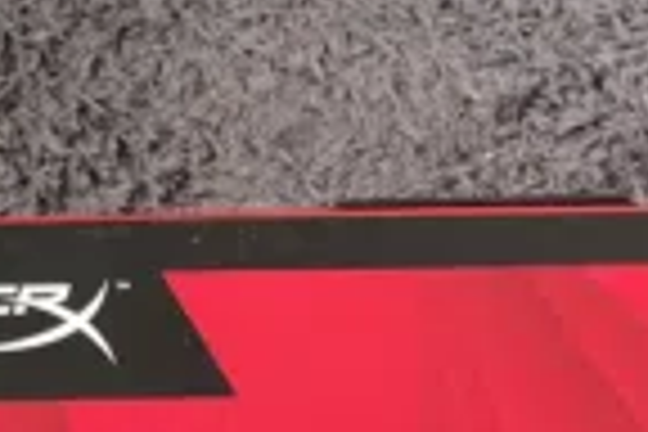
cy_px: 1053
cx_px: 454
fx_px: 2160
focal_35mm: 120
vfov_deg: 9.9
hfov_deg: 17.0
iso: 50
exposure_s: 1/121
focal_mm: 4.2
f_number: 1.6
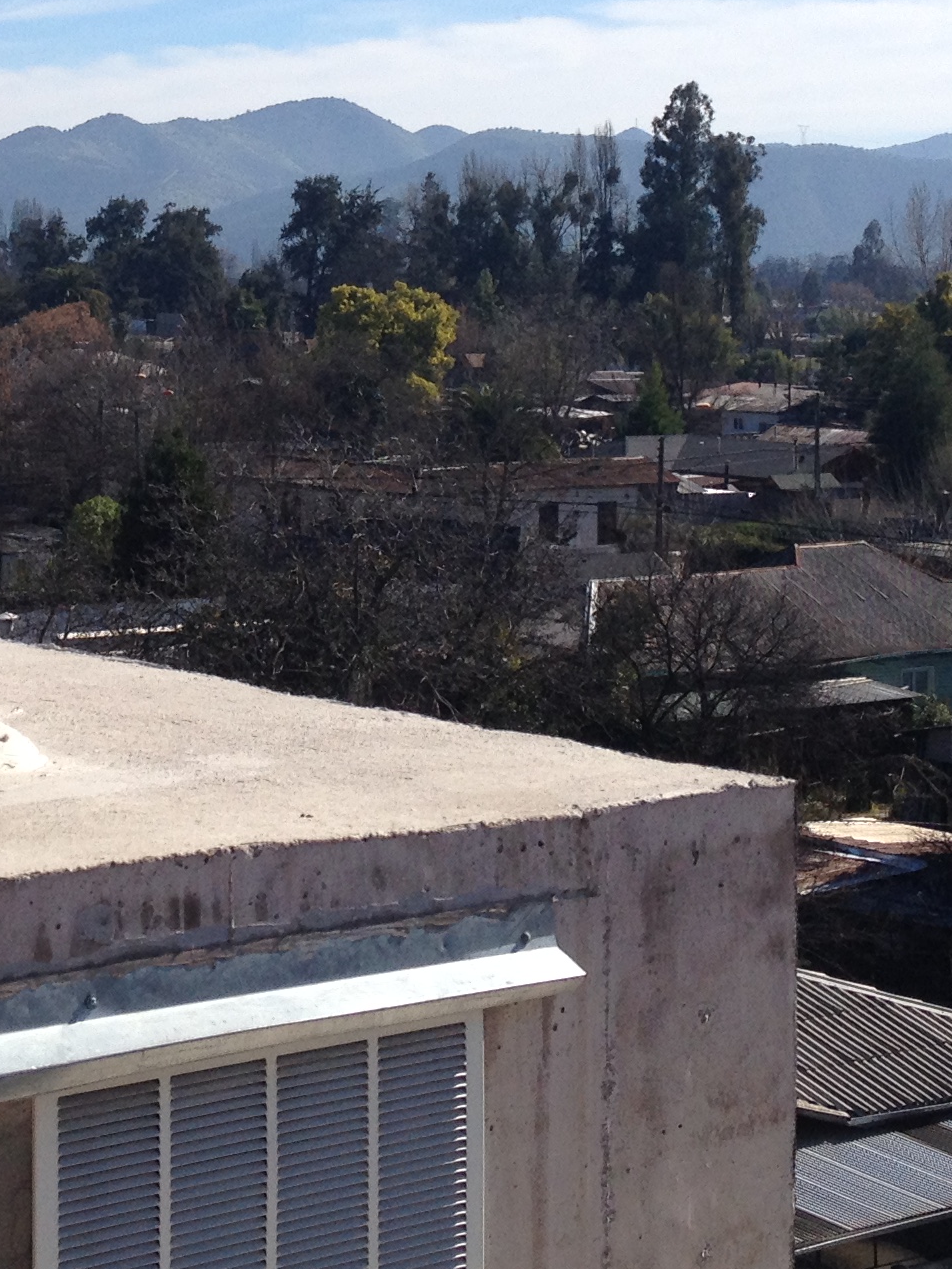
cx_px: 180
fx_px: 3300
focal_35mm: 90
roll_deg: -0.5
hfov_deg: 16.3
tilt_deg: +0.4
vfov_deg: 21.4
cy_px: 163
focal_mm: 4.28
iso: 50
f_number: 2.4
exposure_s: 1/2208
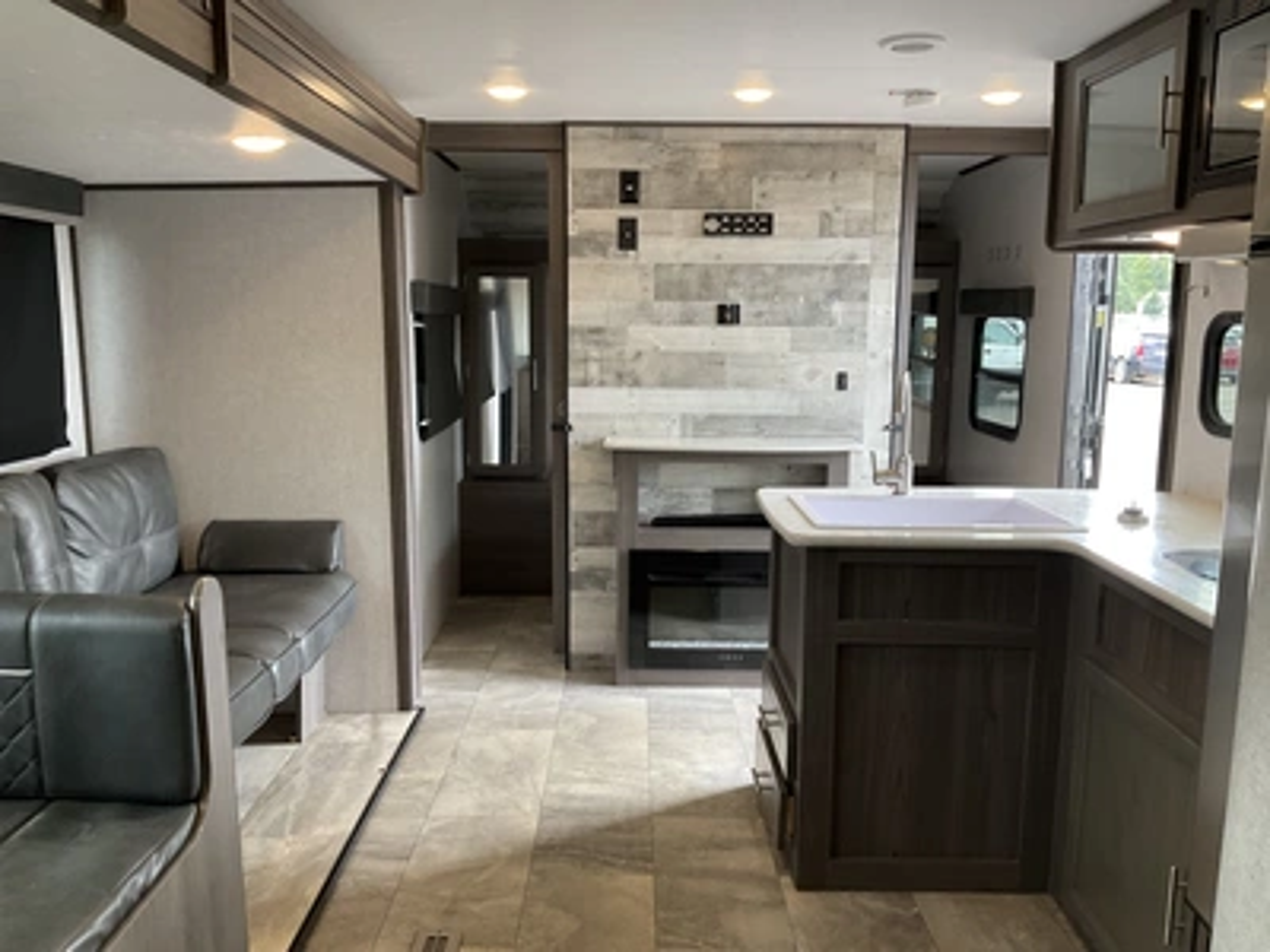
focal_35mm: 29
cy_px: 476
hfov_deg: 61.7
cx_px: 635
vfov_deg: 48.2
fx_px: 1064
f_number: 1.8
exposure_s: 1/96
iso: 64
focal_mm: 3
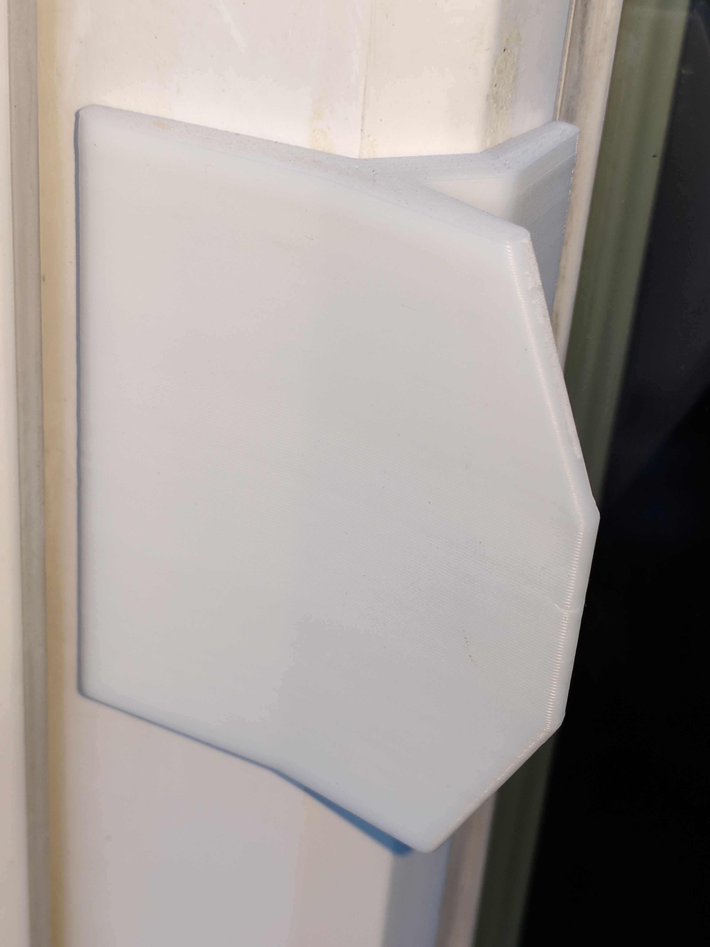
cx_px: 355
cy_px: 474
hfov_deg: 53.1
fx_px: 711
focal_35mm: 26
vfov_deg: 67.3
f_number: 2
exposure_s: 1/137
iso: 61
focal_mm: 4.67
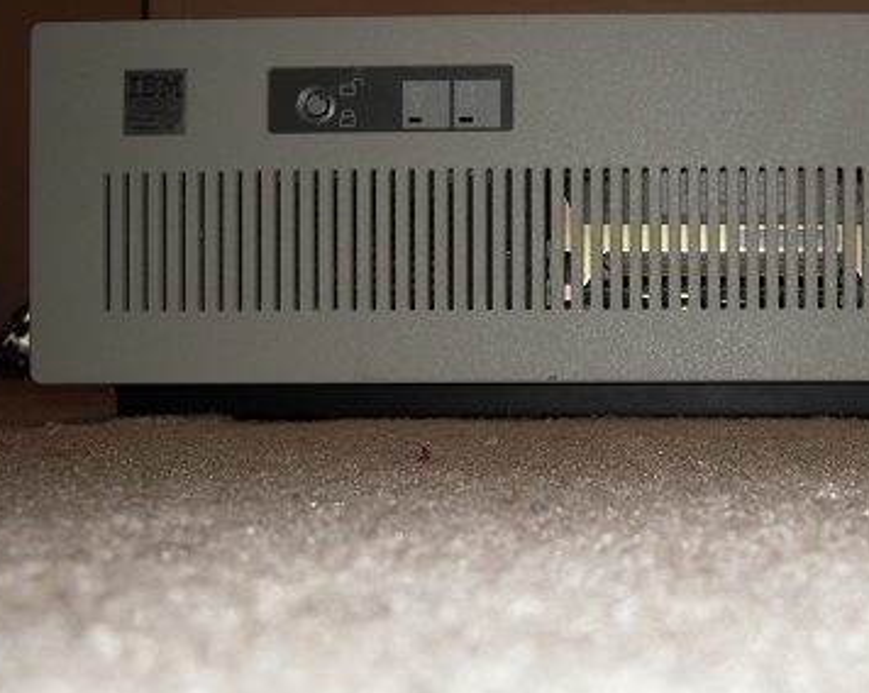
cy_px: 403
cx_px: 696
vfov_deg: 27.1
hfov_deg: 32.7
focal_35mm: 56
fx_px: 1439
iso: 100
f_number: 2.9
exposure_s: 1/25
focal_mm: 6
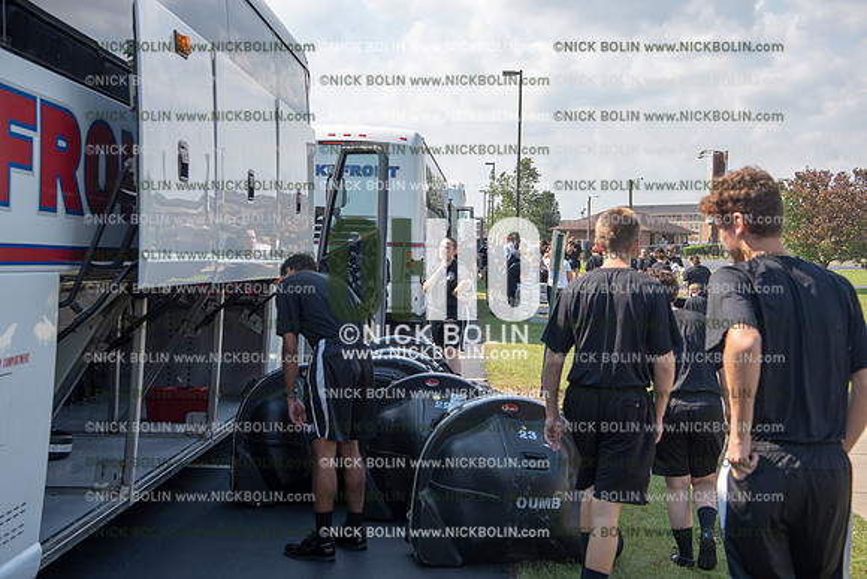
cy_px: 290
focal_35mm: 48
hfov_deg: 41.1
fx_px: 1156
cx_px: 434
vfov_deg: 28.1
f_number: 5.6
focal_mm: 48
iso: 200
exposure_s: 1/640
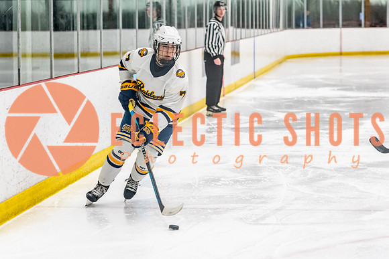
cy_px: 141
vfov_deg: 9.9
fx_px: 1493
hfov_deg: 14.8
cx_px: 188
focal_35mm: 138
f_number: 2.8
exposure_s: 1/800
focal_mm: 95
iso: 3200
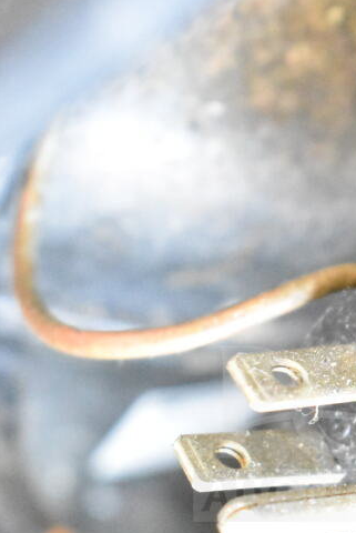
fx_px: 2323
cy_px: 433
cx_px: 317
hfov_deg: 8.7
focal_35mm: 157
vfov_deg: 13.0
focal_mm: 55
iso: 20000
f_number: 5.6
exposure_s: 1/100
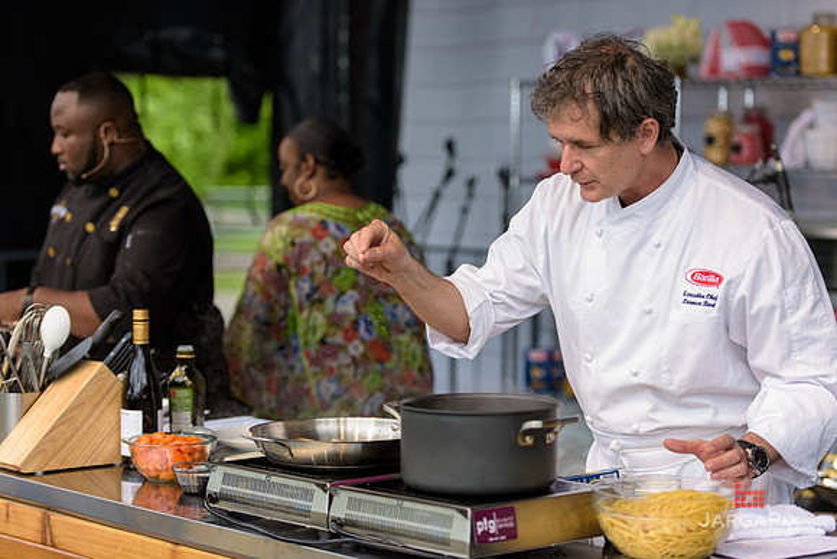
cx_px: 418
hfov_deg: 21.5
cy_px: 280
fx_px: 2209
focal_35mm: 95
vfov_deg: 14.4
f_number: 3.2
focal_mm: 95
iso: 250
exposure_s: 1/800
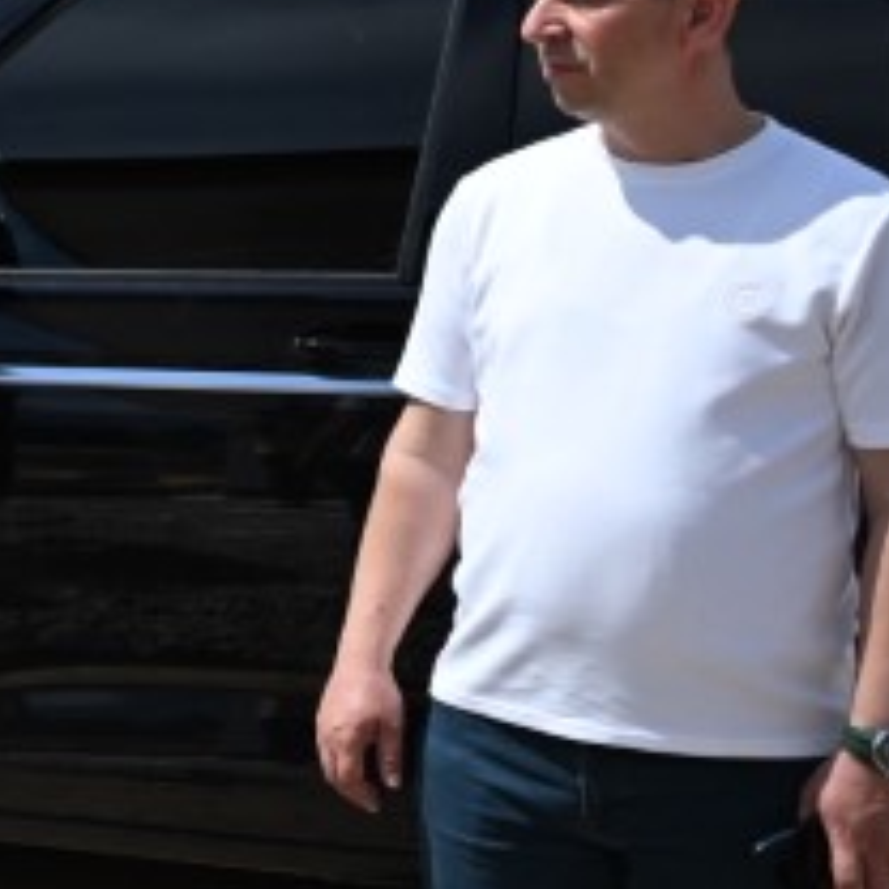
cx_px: -1449
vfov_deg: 15.3
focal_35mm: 113
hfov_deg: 11.6
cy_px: 145
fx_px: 3283
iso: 500
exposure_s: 1/10000
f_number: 2.8
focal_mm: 24
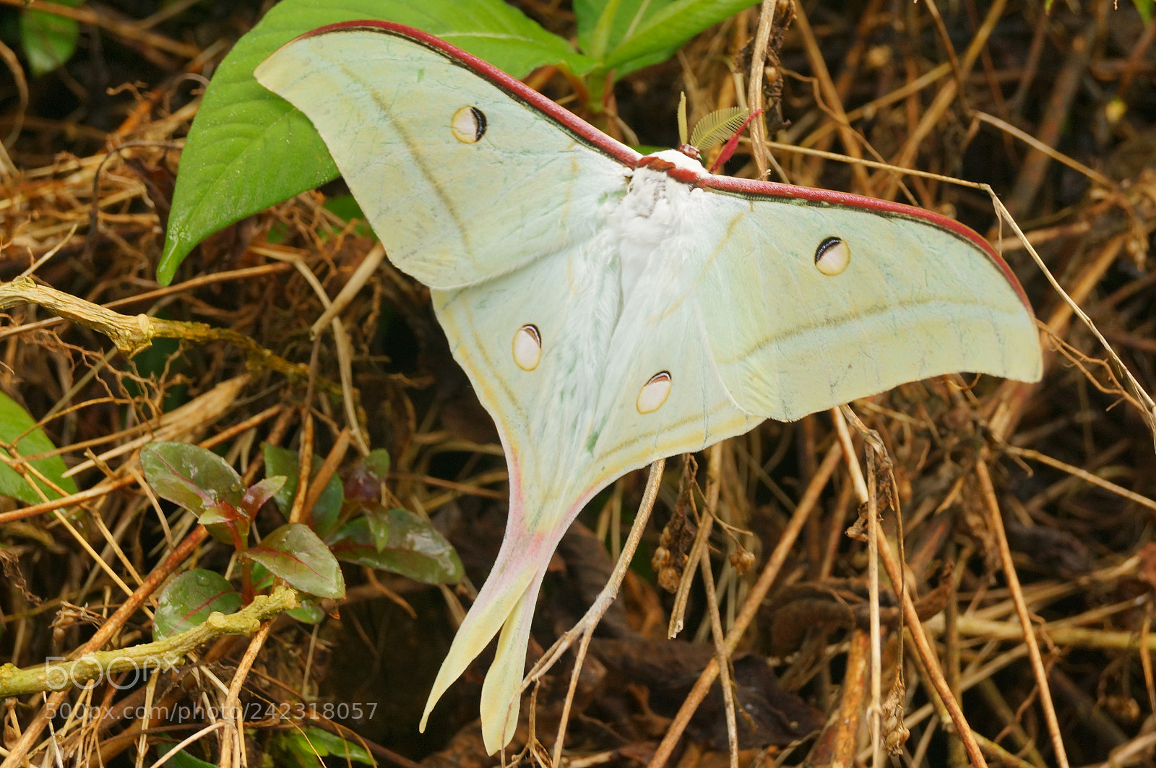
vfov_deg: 16.5
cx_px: 578
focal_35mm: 82
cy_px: 384
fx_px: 2646
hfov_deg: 24.6
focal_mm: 55
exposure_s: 1/50
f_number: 9
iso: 400
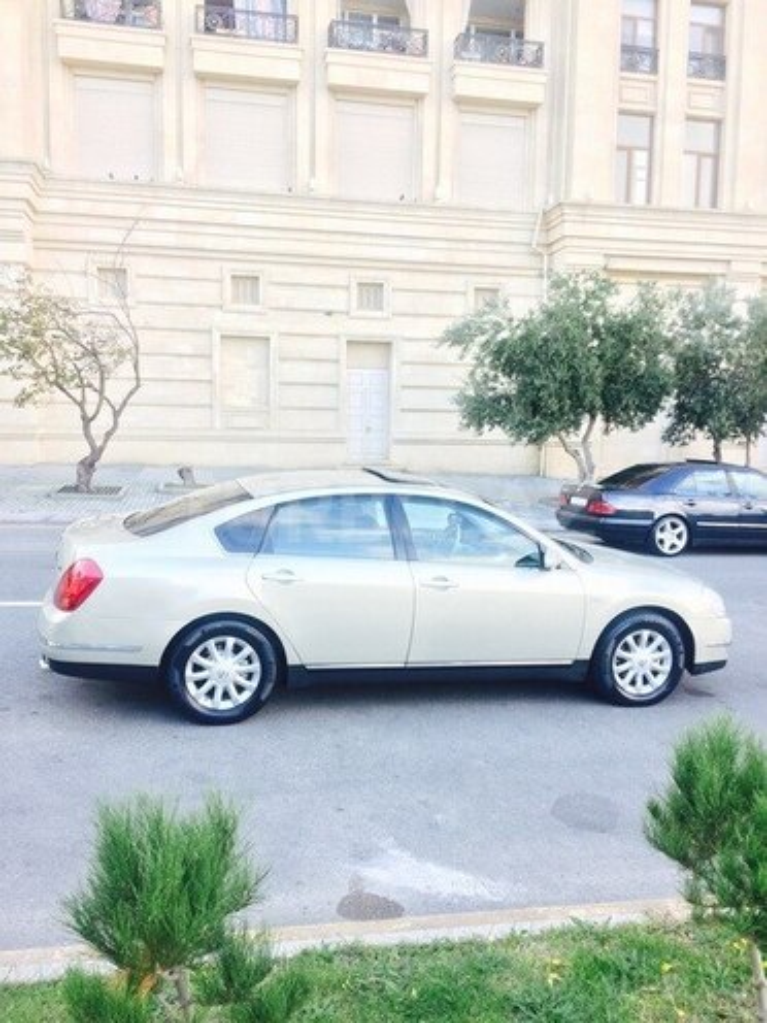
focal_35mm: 29
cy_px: 512
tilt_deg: -7.7
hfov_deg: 48.2
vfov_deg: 61.7
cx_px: 384
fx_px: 857
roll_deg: +0.8
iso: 32
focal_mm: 4.15
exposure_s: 1/107
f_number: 2.2
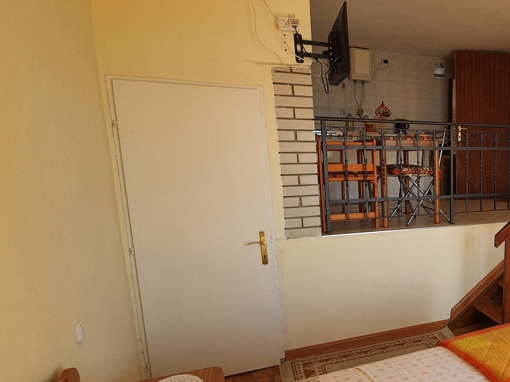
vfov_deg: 51.0
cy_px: 233
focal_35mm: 27
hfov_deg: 55.4
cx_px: 471
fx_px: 398
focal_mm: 1.8
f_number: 2.2
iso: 50
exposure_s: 1/120
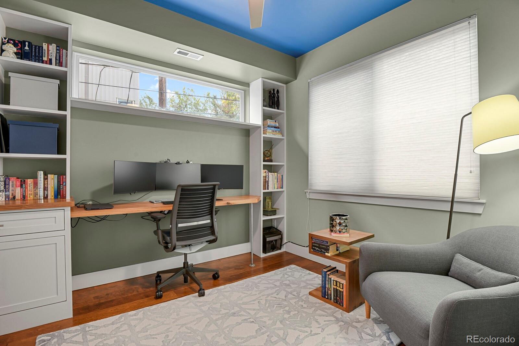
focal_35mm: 17
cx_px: 260
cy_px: 173
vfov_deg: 70.4
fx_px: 245
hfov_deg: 93.3
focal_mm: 17
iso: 250
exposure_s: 6
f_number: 8
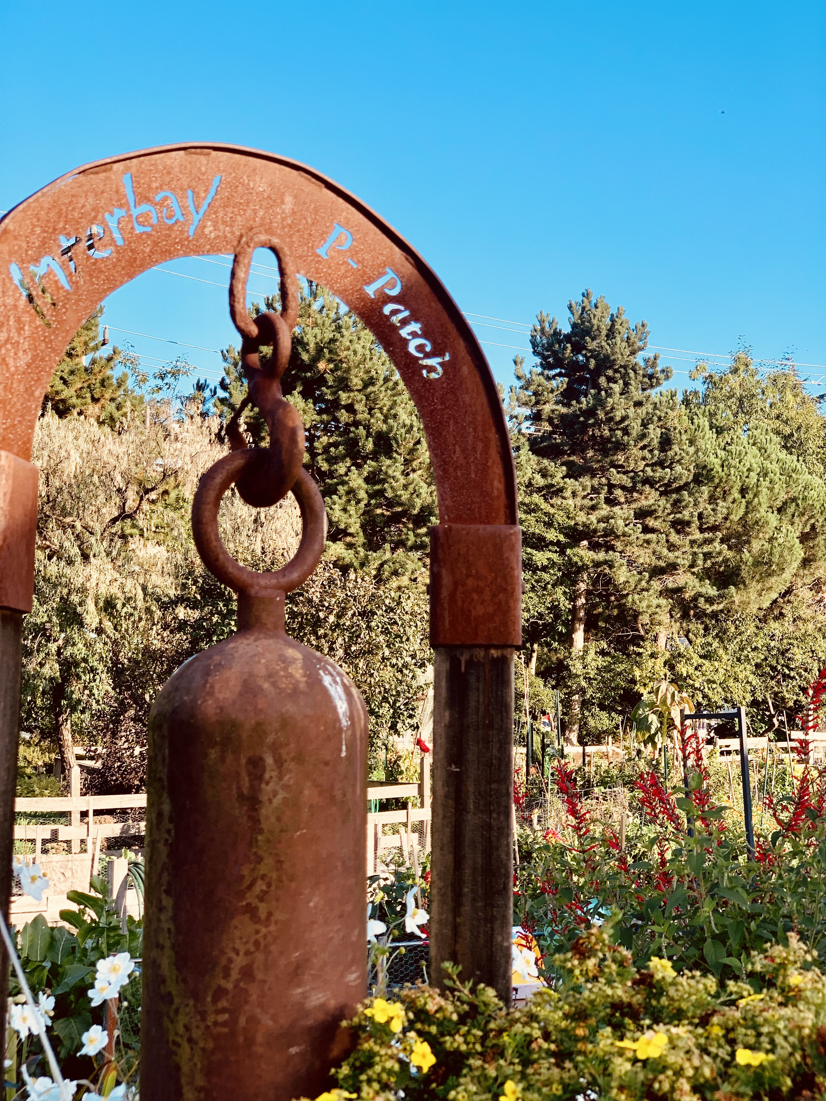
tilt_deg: +5.2
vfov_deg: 36.8
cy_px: 550
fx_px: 1654
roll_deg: -0.7
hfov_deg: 28.0
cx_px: 413
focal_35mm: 52
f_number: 2.4
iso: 16
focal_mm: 6
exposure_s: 1/243
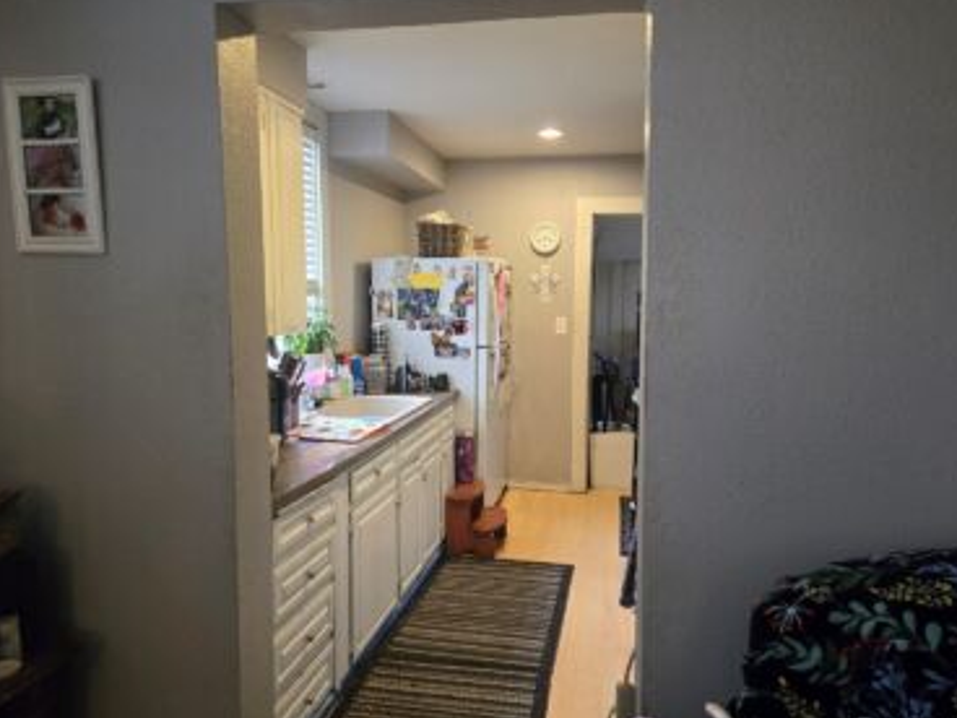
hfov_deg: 69.4
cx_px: 494
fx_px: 691
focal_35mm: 25
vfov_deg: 54.9
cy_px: 372
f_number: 1.8
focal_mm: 5.4
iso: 1000
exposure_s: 1/120
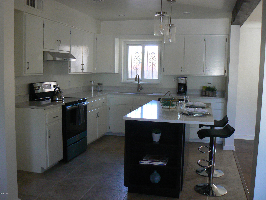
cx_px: 133
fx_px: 277
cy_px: 100
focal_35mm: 36
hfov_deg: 51.4
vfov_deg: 39.7
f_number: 2.8
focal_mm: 6
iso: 200
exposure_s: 1/25
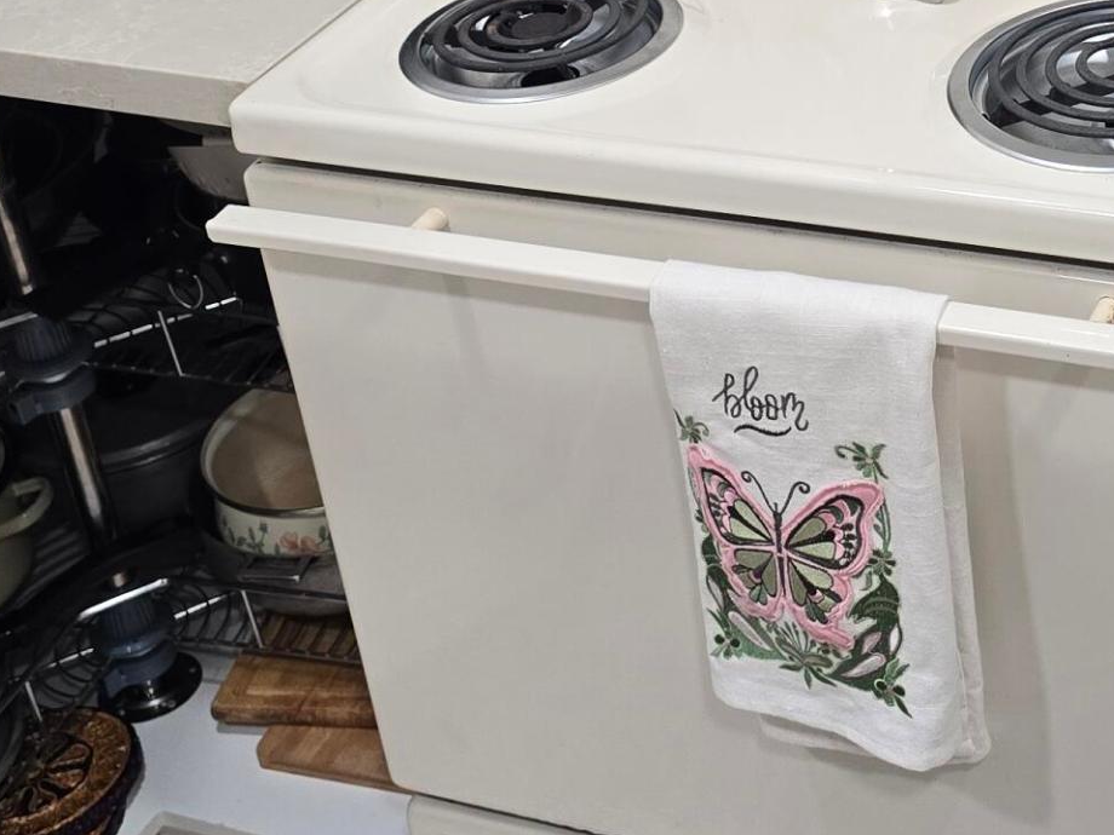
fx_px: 2317
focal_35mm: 72
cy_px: -45
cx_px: 1051
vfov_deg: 19.7
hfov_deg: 26.0
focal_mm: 6.3
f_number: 1.7
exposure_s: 1/120
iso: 160
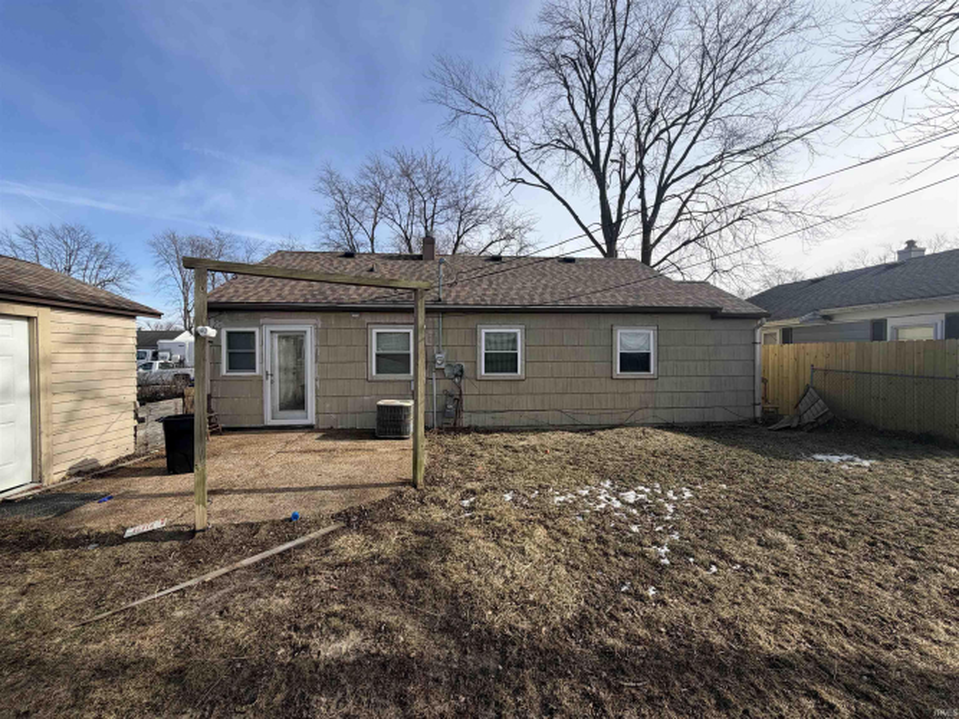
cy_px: 360
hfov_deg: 102.1
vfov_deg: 85.7
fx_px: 388
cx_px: 480
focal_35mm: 14
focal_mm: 2.22
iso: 25
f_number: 2.2
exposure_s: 1/770
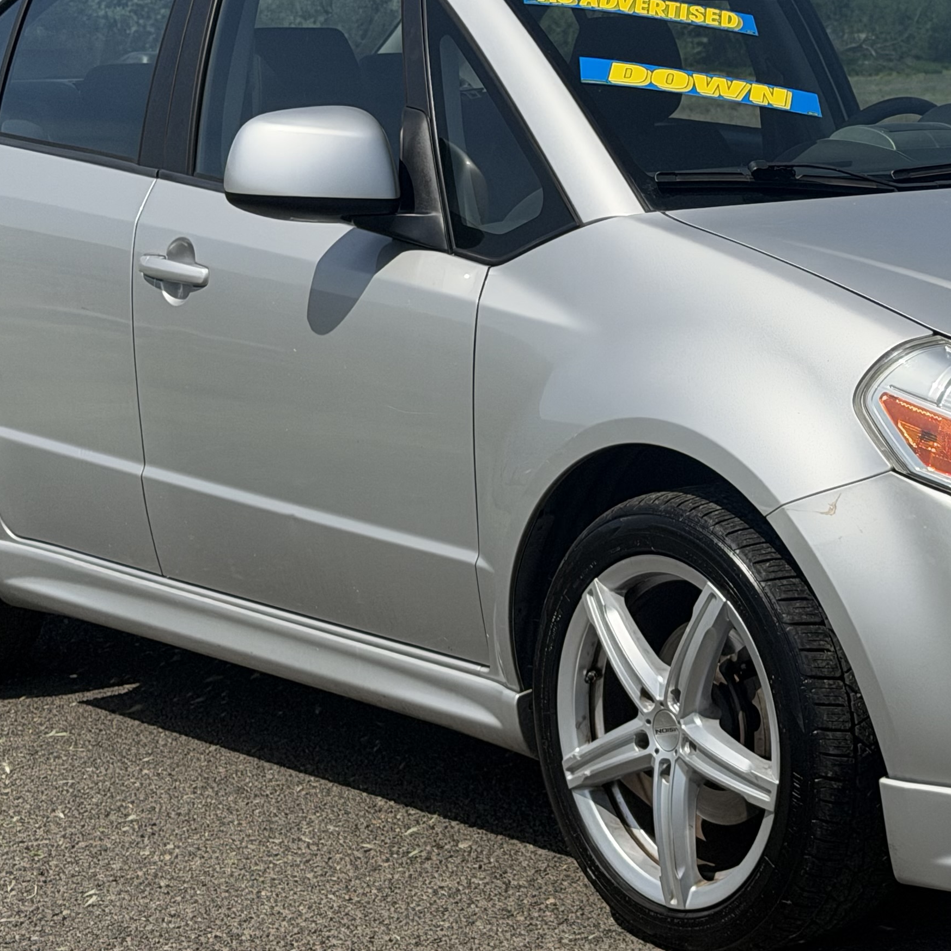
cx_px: 790
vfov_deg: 17.7
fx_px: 3046
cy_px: 349
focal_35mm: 98
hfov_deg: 17.6
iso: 80
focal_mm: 6.76
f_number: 1.78
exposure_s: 1/8772
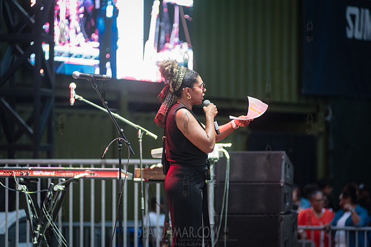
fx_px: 2061
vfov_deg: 6.9
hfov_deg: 10.3
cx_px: 186
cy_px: 124
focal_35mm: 200
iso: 3200
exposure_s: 1/200
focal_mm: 200
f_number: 3.5
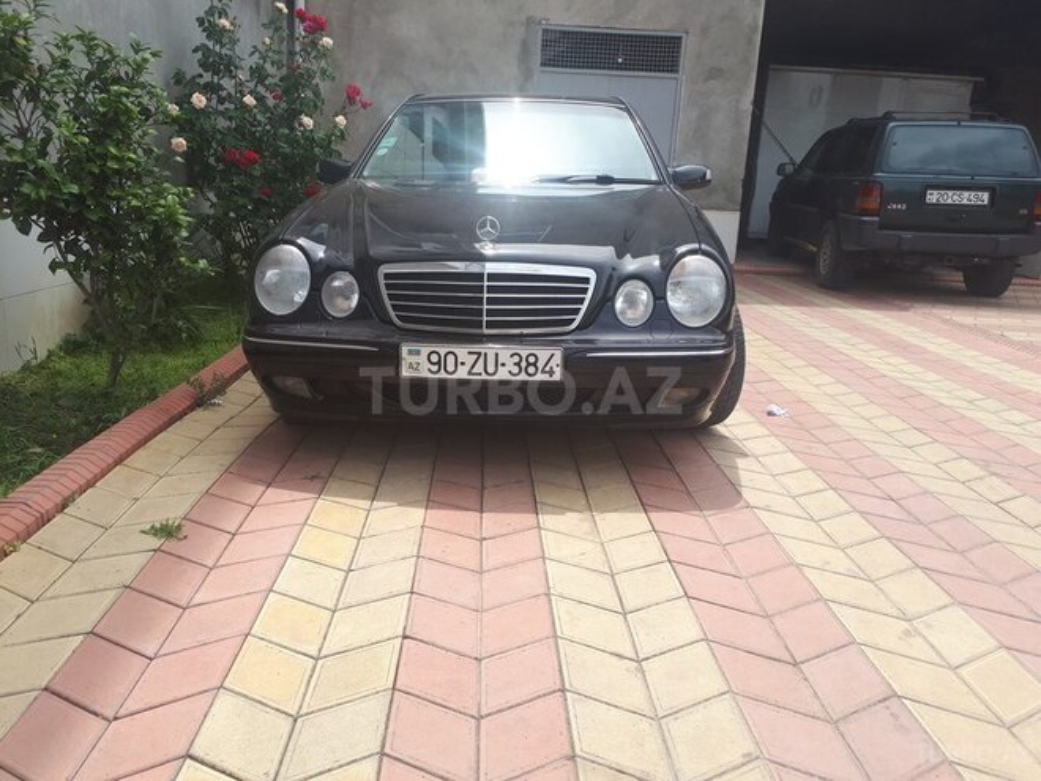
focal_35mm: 27
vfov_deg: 51.4
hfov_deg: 65.3
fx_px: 812
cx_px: 520
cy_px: 390
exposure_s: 1/612
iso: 40
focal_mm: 3.6
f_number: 1.9
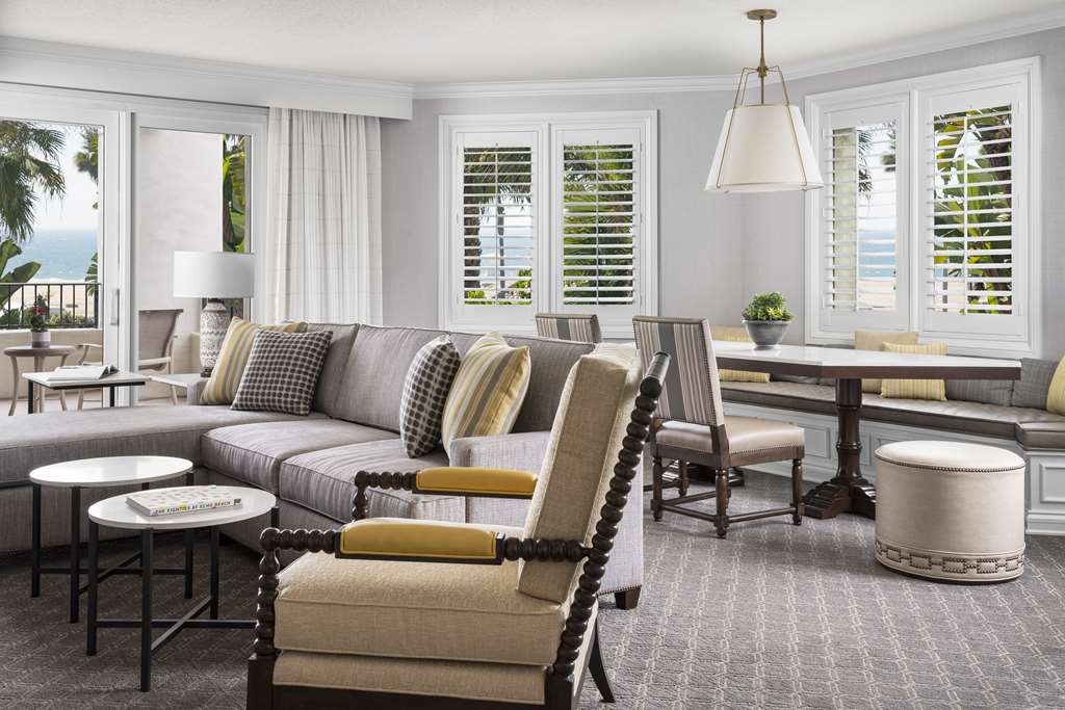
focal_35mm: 35
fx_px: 1035
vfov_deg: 37.9
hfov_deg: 54.4
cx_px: 532
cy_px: 355
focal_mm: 35
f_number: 13
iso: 100
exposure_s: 1/30
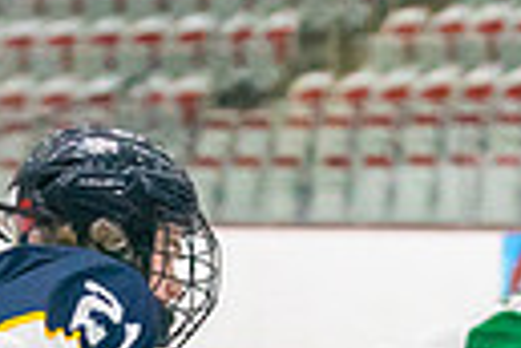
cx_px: -162
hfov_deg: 4.3
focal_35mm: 473
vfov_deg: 2.9
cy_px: 741
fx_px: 6845
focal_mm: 70
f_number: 2.8
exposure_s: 1/1250
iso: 3200
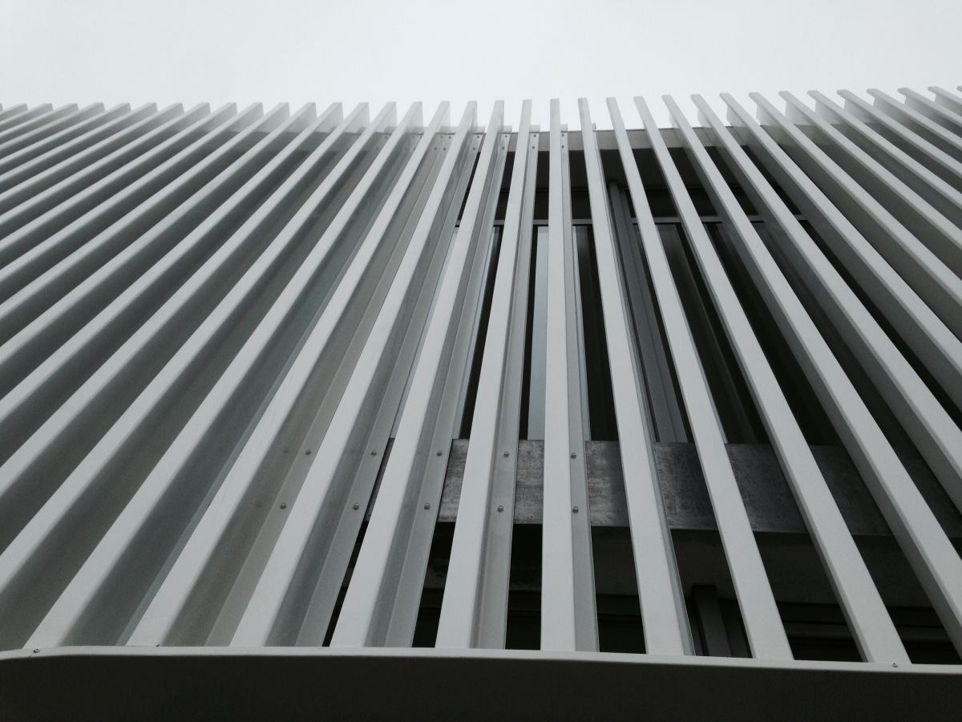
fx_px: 917
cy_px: 361
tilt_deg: +61.7
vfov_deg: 42.9
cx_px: 481
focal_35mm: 33
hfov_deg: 55.4
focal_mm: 4.12
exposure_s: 1/775
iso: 50
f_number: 2.4
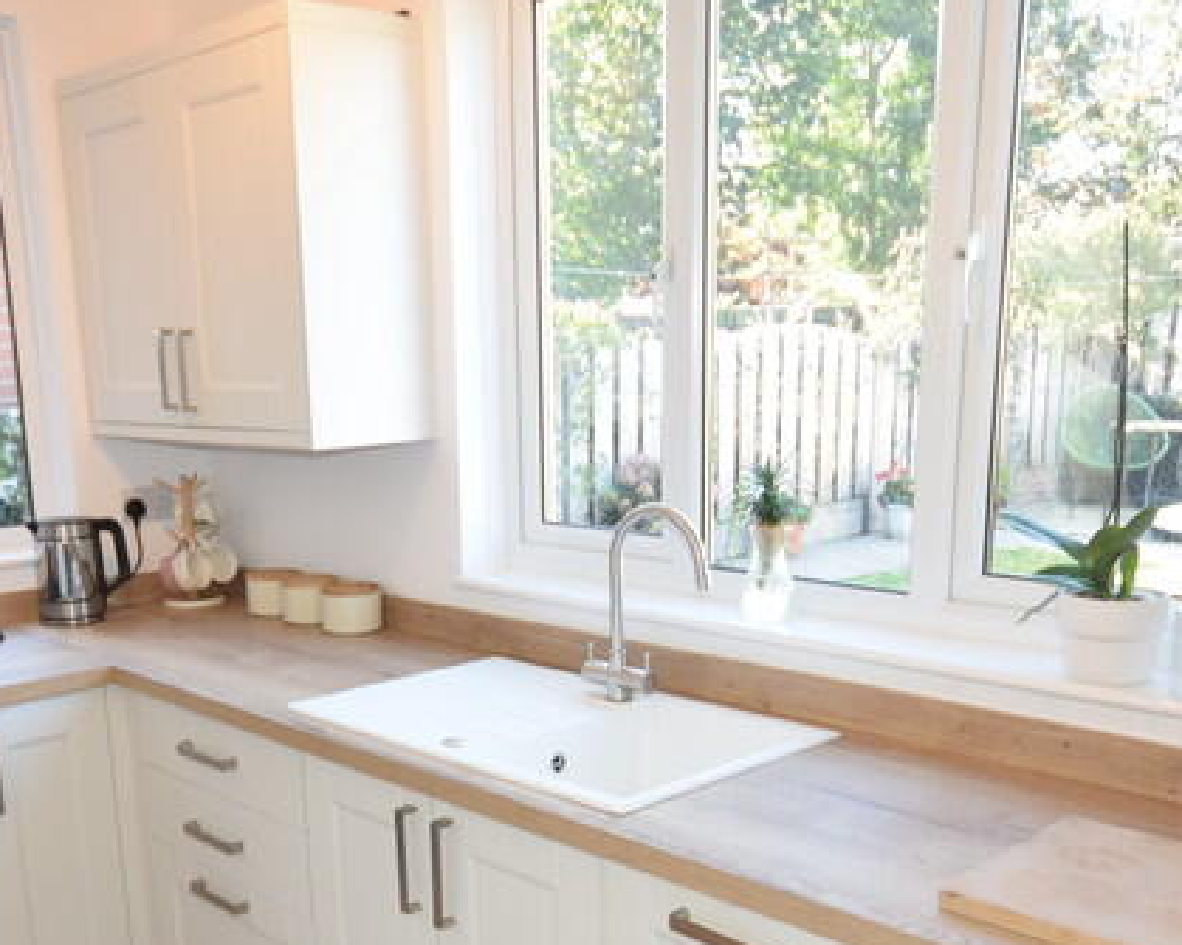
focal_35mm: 40
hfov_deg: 46.0
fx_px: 1384
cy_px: 704
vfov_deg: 36.8
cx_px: 468
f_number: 5.6
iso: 800
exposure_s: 1/125
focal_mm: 11.5
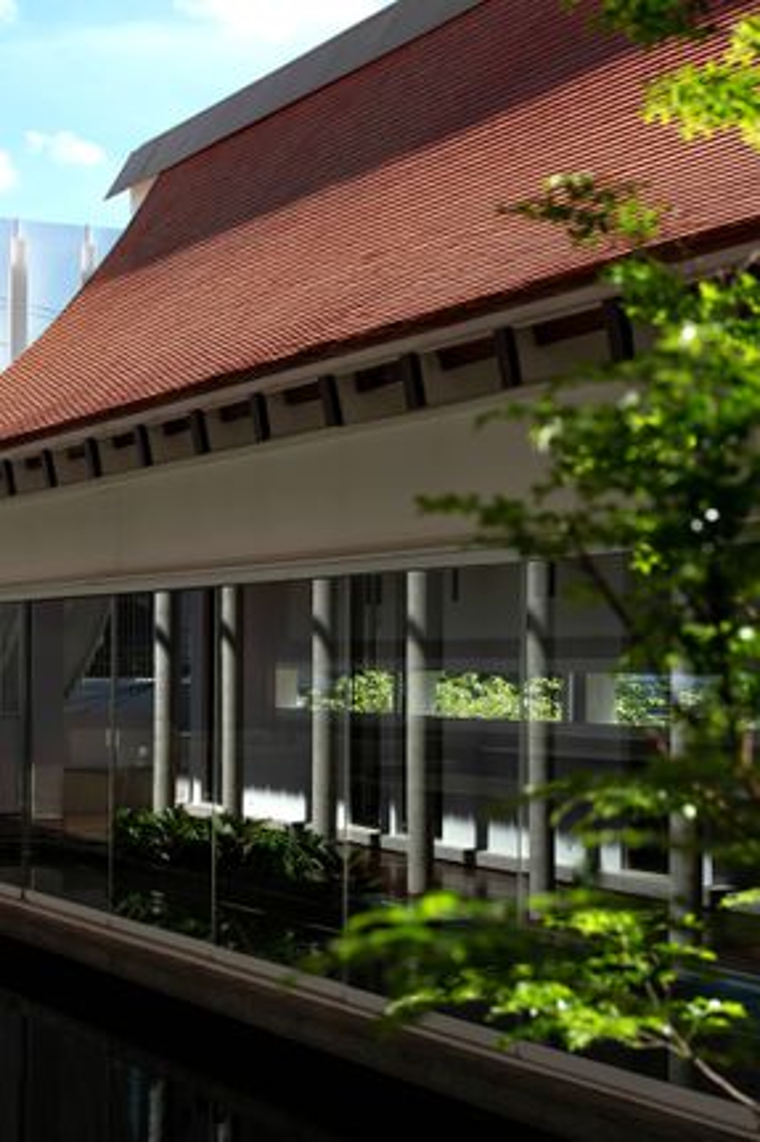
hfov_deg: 19.4
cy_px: 571
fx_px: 2218
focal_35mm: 70
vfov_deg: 28.9
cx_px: 380
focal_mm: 70
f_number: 8
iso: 100
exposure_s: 1/250
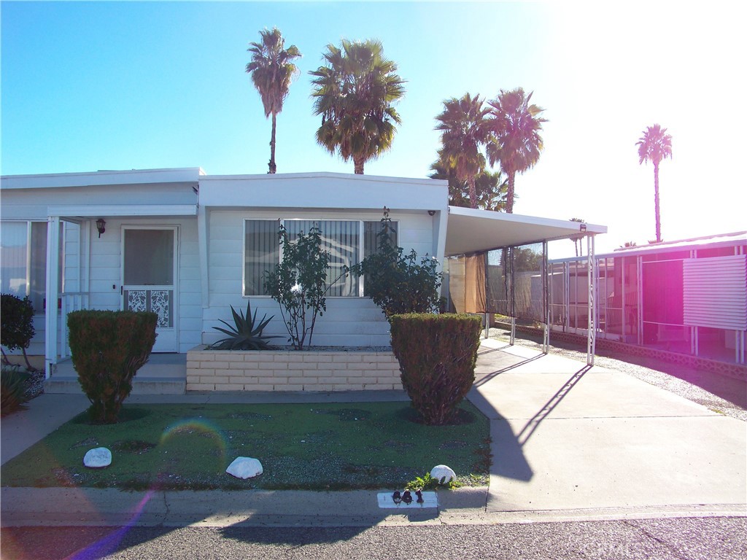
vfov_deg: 42.9
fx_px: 712
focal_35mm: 33
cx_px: 374
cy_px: 280
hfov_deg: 55.4
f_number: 3.6
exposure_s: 1/400
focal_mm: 5.85
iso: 64
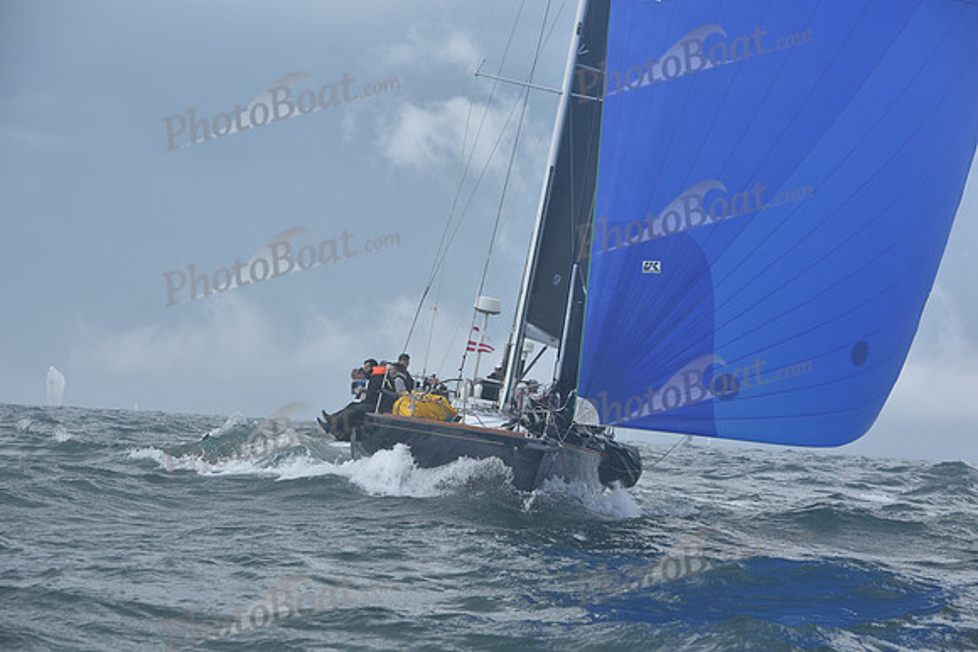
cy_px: 326
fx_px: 2989
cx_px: 489
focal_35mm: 110
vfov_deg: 12.5
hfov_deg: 18.6
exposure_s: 1/800
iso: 320
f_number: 6.3
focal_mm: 110
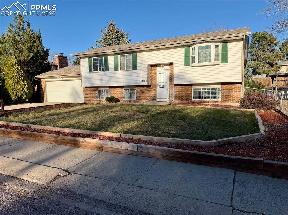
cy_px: 108
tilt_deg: -5.6
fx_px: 200
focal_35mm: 24
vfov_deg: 56.8
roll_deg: +0.5
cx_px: 144
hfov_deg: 71.6
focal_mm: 6.76
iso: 100
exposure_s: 1/4405
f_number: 1.78
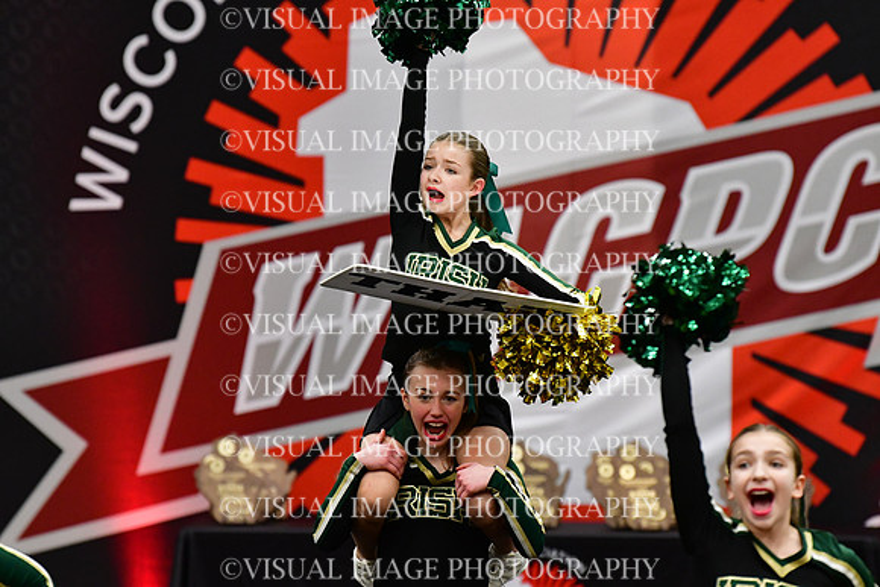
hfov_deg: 6.9
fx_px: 7335
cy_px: 294
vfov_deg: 4.6
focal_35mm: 300
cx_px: 440
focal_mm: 200
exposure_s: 1/500
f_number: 3.5
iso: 4000
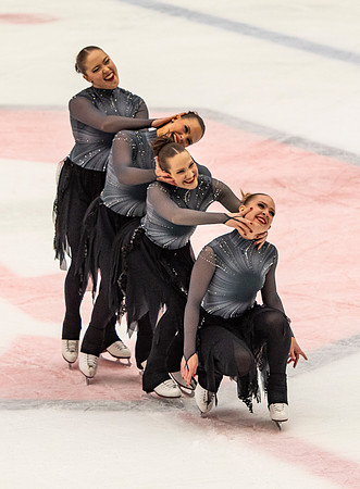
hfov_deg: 4.8
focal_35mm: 304
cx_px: 171
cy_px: 224
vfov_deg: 6.6
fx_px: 4264
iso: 800
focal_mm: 122
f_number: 4
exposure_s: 1/500
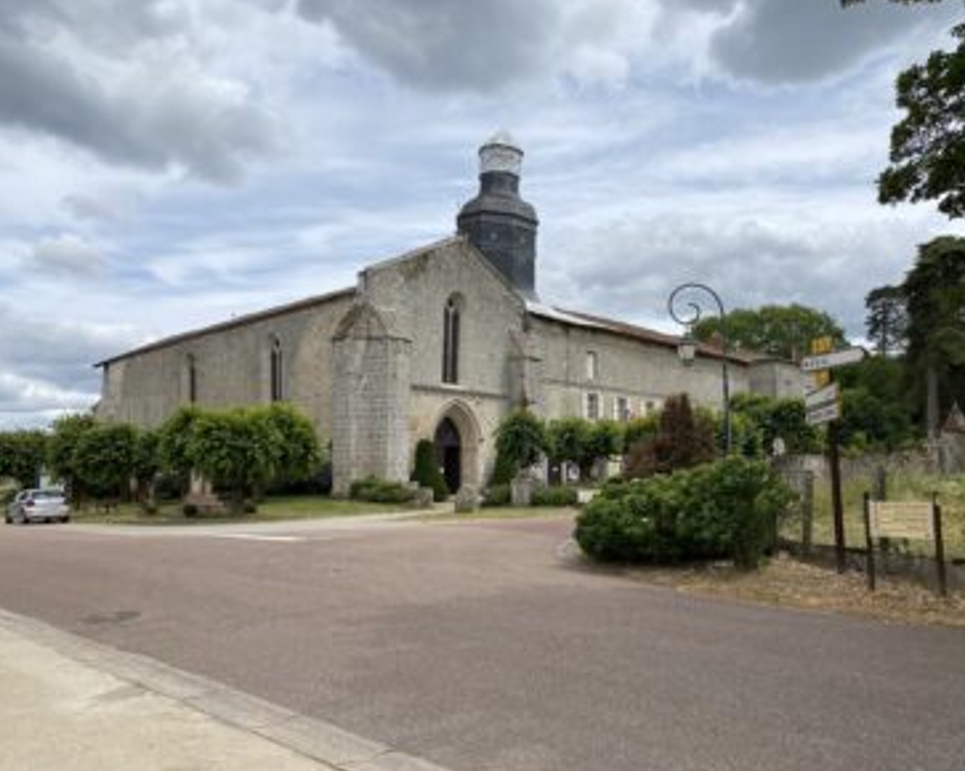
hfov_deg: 62.1
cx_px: 524
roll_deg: +0.3
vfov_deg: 51.5
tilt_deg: +11.1
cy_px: 391
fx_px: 799
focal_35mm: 28
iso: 32
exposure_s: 1/4274
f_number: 1.8
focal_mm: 4.25
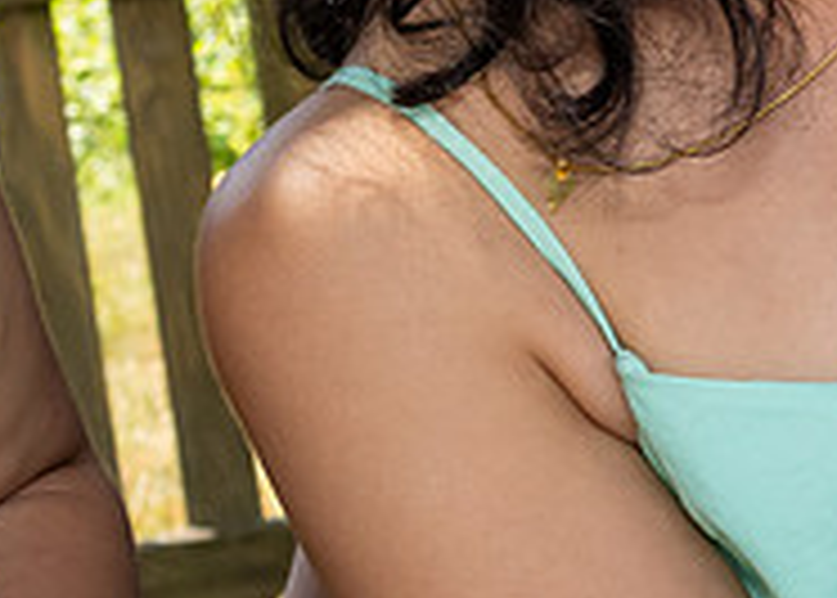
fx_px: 3781
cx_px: 1513
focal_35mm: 159
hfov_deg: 11.7
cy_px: -151
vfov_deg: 8.9
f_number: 6.3
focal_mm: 28
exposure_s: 1/250
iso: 400
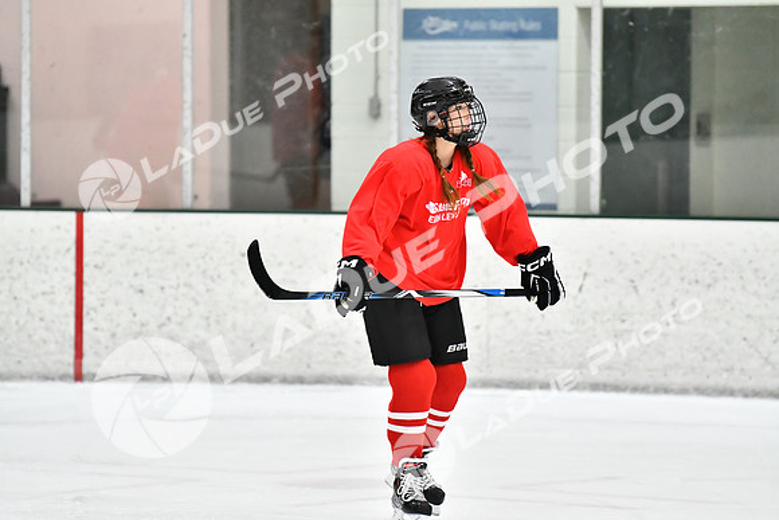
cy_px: 260
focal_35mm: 270
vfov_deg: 5.1
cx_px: 390
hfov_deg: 7.6
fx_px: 5844
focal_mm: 180
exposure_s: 1/1250
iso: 5000
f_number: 2.8
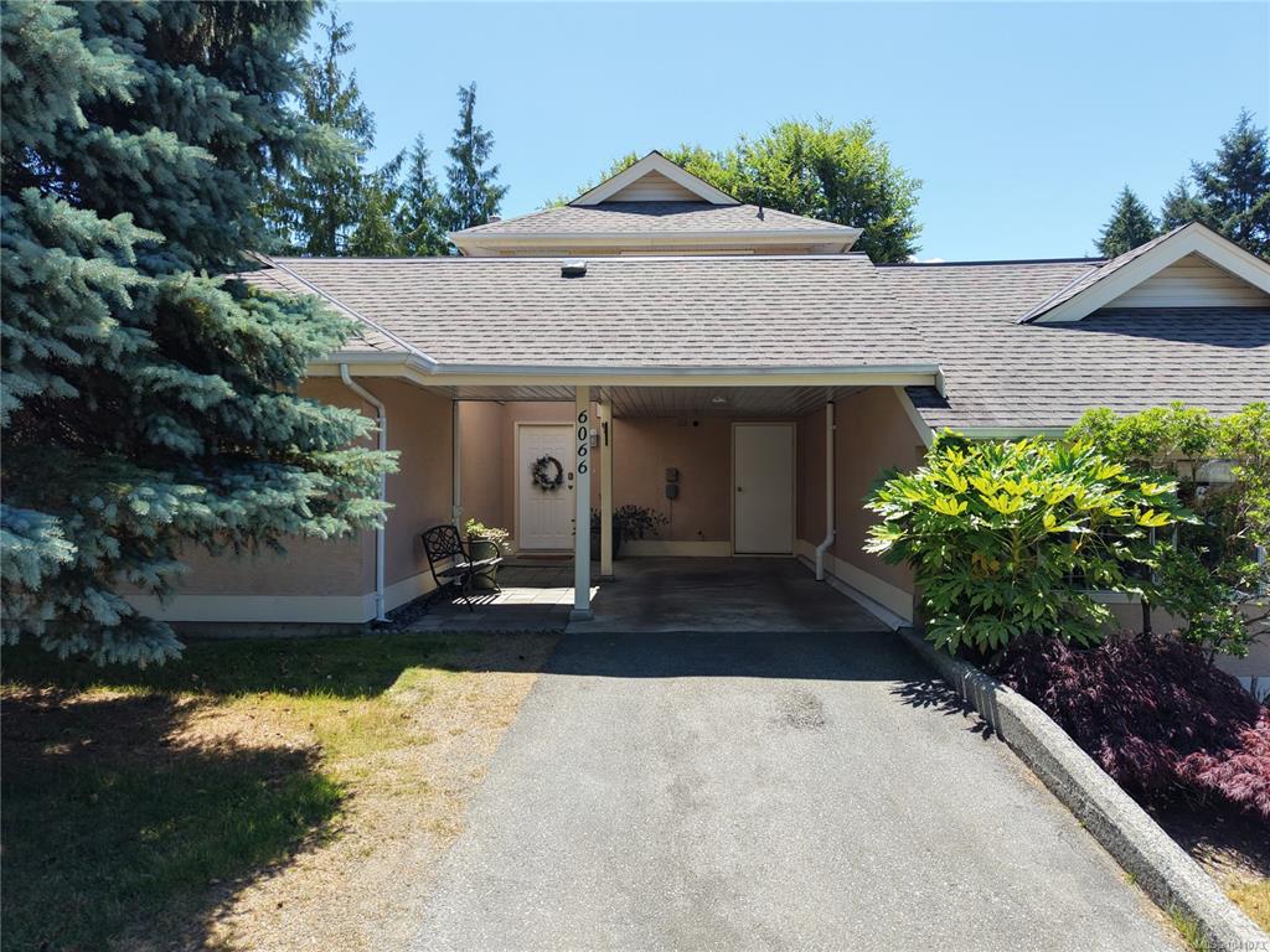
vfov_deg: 56.8
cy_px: 476
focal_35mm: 24
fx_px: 881
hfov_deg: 71.6
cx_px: 635
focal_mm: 8.67
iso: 350
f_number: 1.8
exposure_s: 1/3200
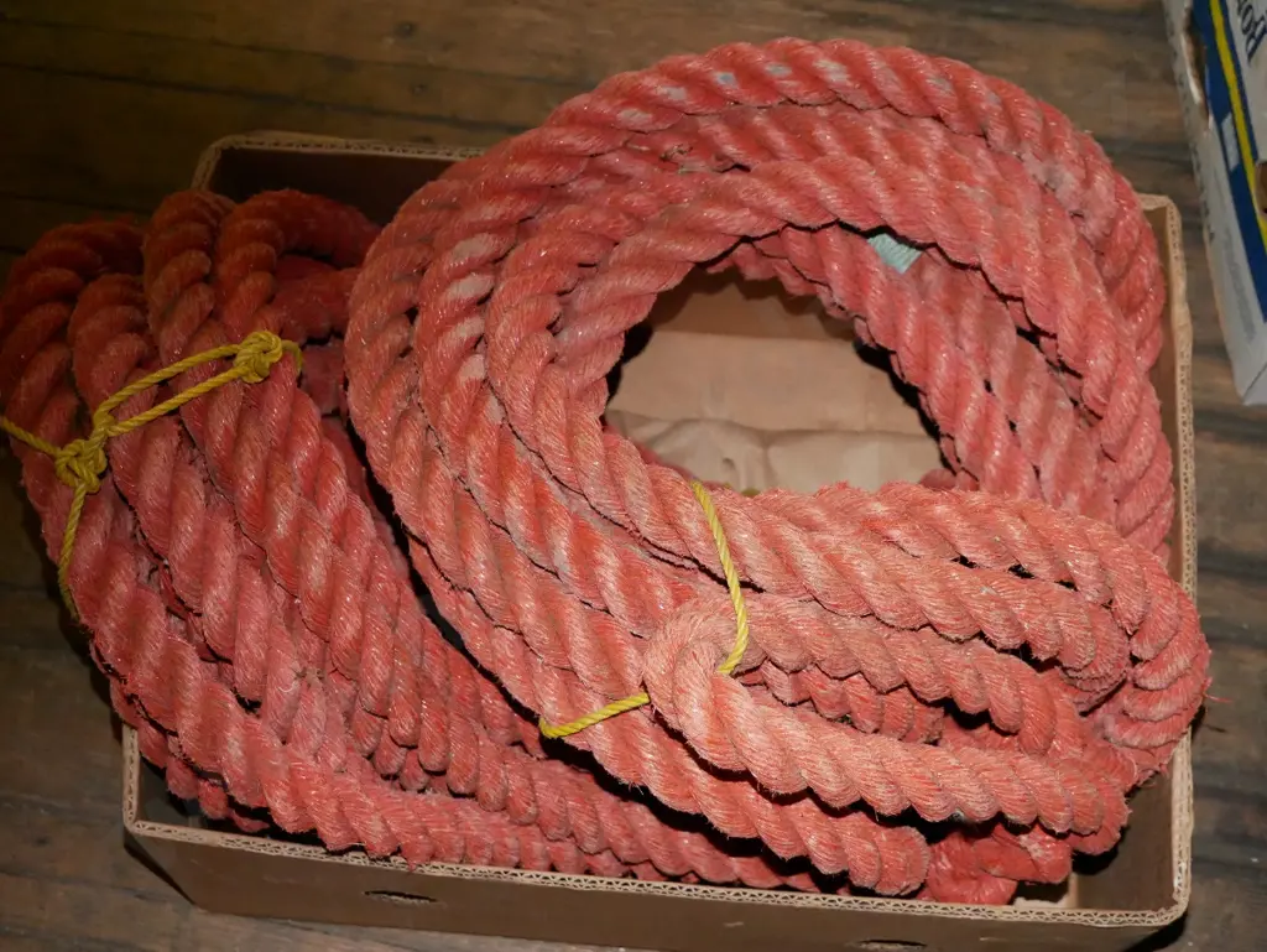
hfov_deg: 30.3
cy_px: 476
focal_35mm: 64
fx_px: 2344
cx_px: 634
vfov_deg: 22.9
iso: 3200
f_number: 5
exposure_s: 1/80
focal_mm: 32
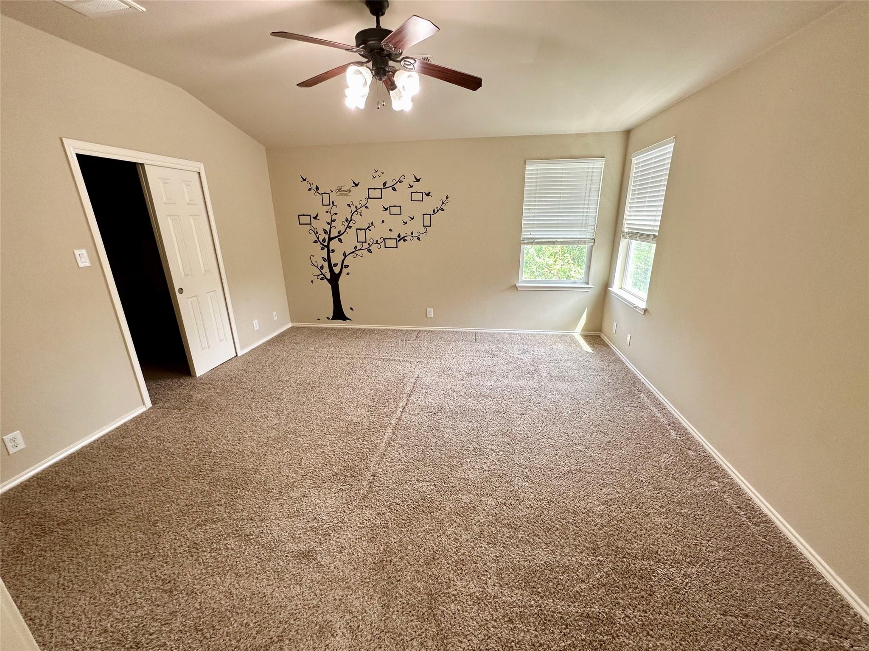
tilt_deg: -19.0
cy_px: 326
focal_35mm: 14
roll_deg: +0.5
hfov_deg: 102.1
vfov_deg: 85.7
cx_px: 434
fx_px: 351
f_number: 2.2
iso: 100
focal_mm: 2.22
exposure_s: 1/99
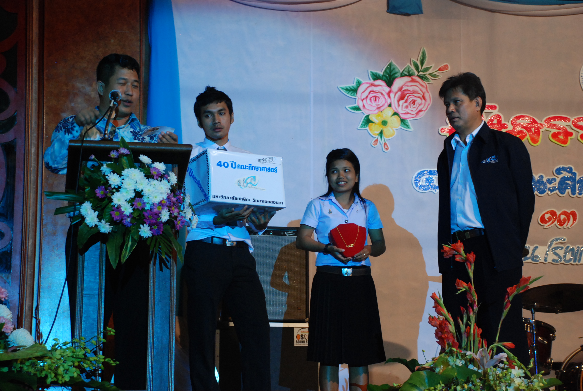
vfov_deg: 18.3
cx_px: 292
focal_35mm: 75
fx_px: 1217
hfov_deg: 26.9
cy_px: 196
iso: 800
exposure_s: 1/20
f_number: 5
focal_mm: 50
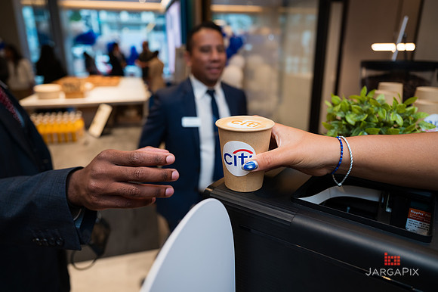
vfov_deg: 49.9
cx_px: 219
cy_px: 146
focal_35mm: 26
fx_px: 313
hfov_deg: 69.9
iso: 400
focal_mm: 25.5
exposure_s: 1/200
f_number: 3.2
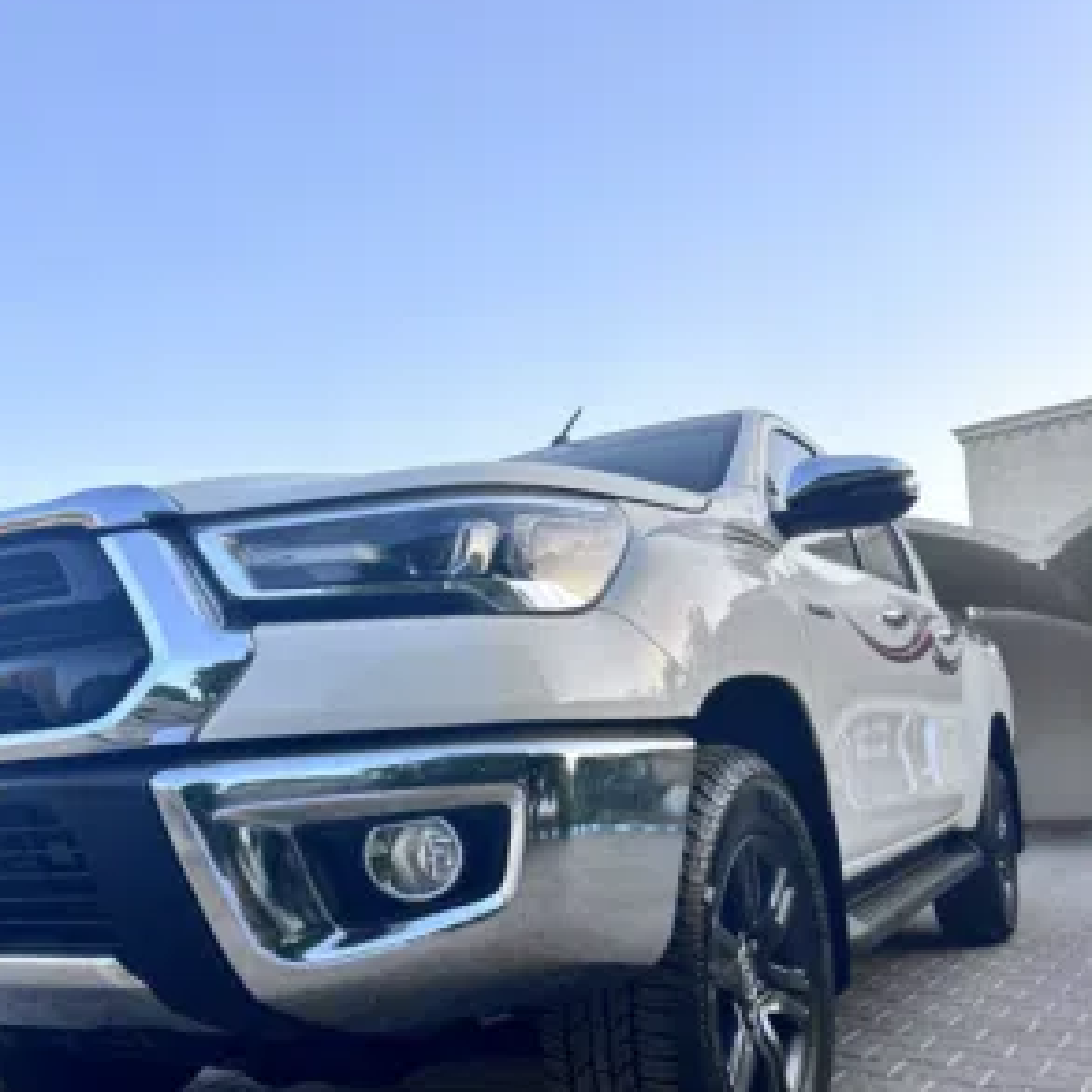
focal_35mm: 29
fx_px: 1035
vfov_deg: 54.6
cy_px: 719
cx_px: 537
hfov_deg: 55.6
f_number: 1.78
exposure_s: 1/630
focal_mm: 6.86
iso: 80
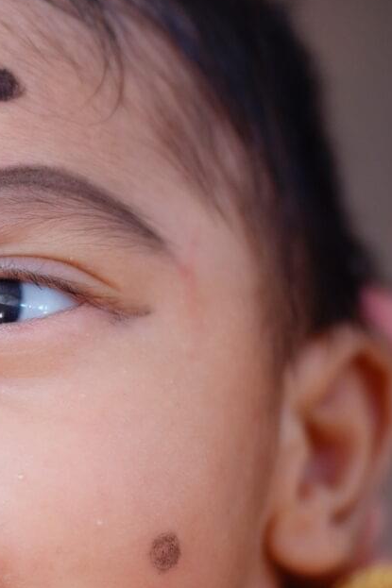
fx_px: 6651
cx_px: -52
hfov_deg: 3.4
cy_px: 545
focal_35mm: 407
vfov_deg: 5.1
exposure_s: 1/125
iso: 320
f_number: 2.8
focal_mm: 99
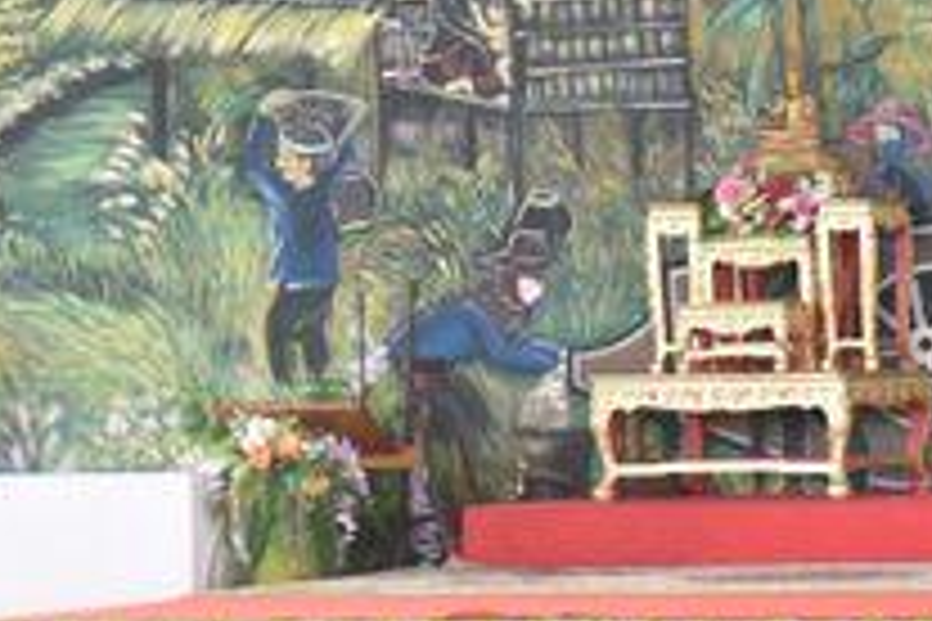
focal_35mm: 249
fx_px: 6446
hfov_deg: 8.1
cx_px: 1261
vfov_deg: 5.5
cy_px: 536
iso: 1600
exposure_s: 1/80
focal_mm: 86
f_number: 4
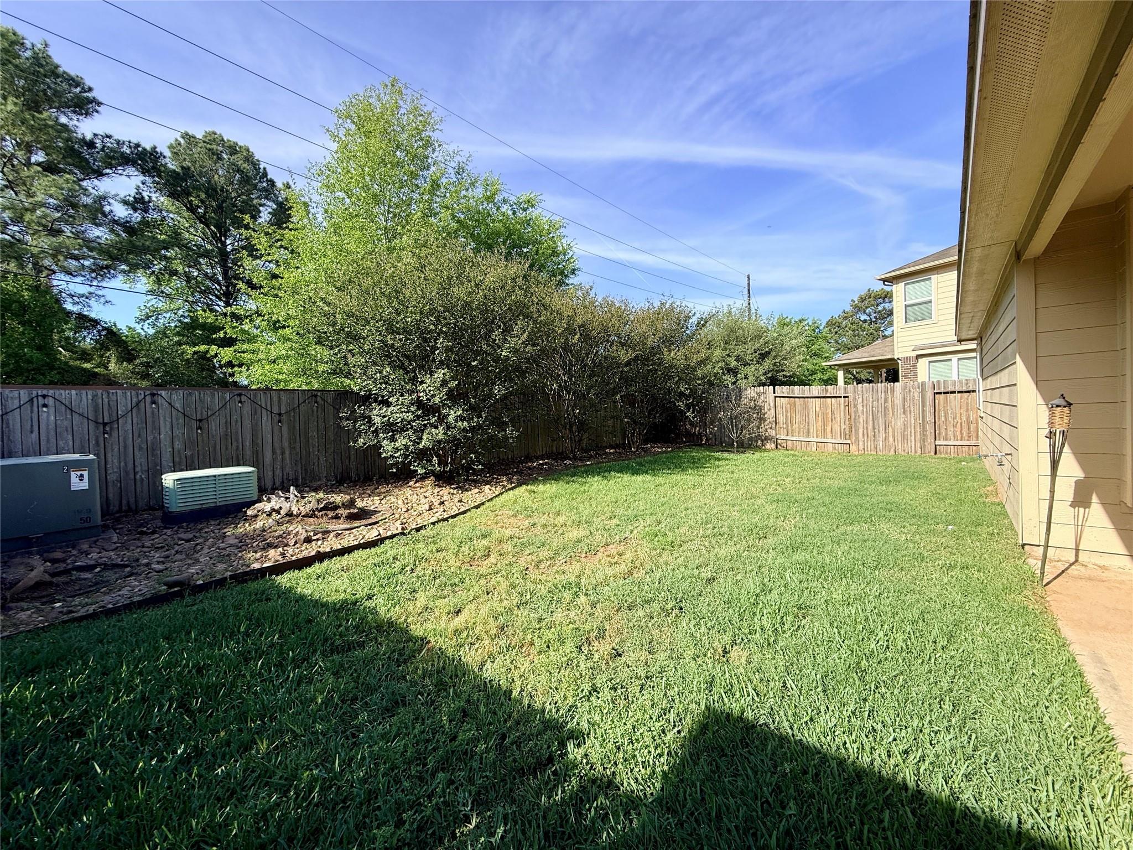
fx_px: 458
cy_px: 425
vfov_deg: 85.7
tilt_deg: -1.8
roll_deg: +1.5
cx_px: 566
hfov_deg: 102.1
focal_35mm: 14
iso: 50
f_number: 2.2
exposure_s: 1/820
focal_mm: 2.22
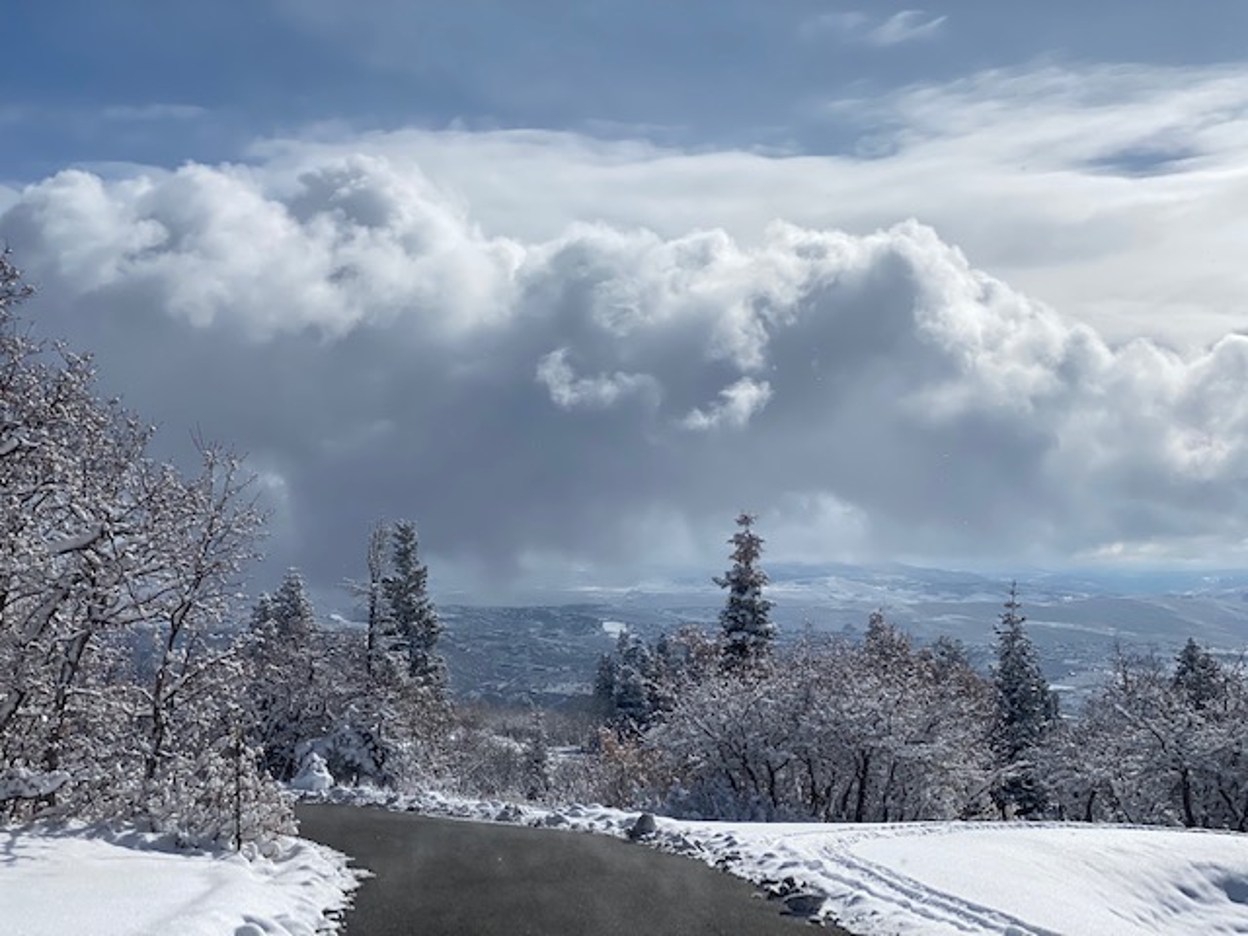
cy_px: 468
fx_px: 1875
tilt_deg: +2.5
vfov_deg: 28.0
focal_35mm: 52
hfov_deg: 36.8
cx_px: 624
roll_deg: -0.6
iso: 25
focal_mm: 6
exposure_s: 1/7937
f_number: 2
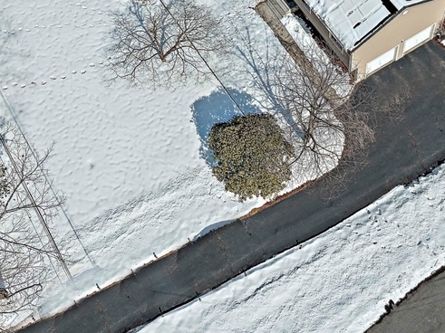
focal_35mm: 50
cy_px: 20
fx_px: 643
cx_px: 326
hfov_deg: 37.4
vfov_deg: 27.8
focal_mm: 12.29
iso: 100
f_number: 2.8
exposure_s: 1/1600
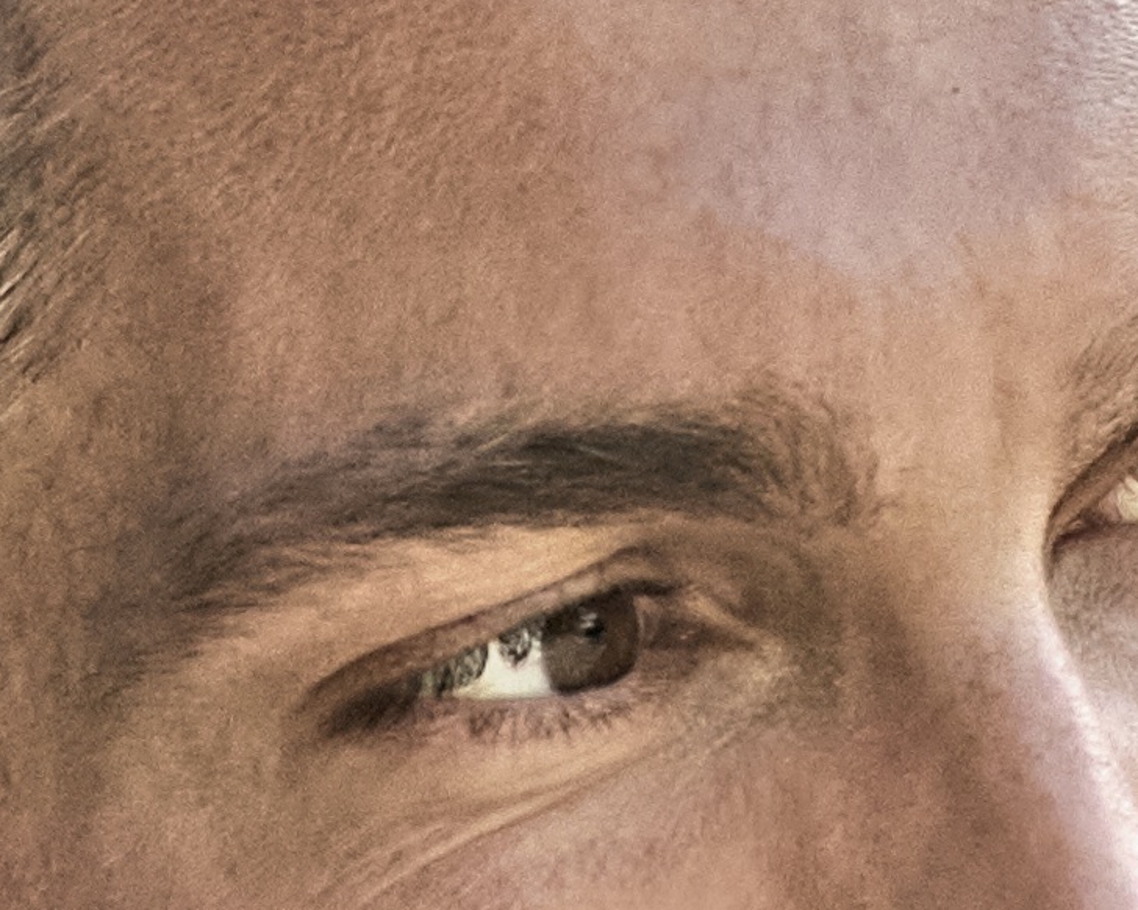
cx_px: 624
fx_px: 28890
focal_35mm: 858
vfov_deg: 1.8
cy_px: 4197
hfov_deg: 2.3
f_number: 2.8
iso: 1250
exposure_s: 1/4000
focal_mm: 77
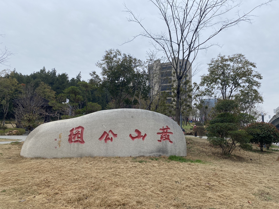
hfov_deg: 67.3
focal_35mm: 26
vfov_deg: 53.1
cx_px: 140
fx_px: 210
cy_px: 104
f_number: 1.8
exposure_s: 1/816
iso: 32
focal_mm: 4.25
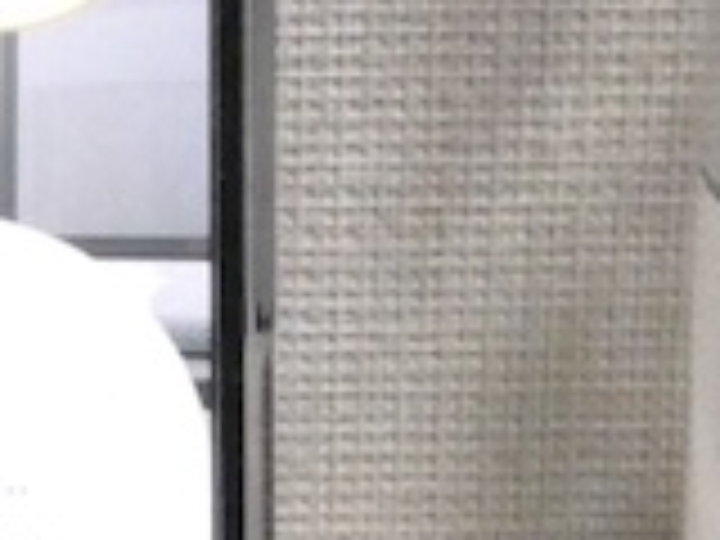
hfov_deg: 14.3
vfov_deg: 10.9
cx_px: -27
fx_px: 2808
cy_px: 52
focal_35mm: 135
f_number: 5.6
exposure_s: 1/40
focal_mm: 4.3
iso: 1600
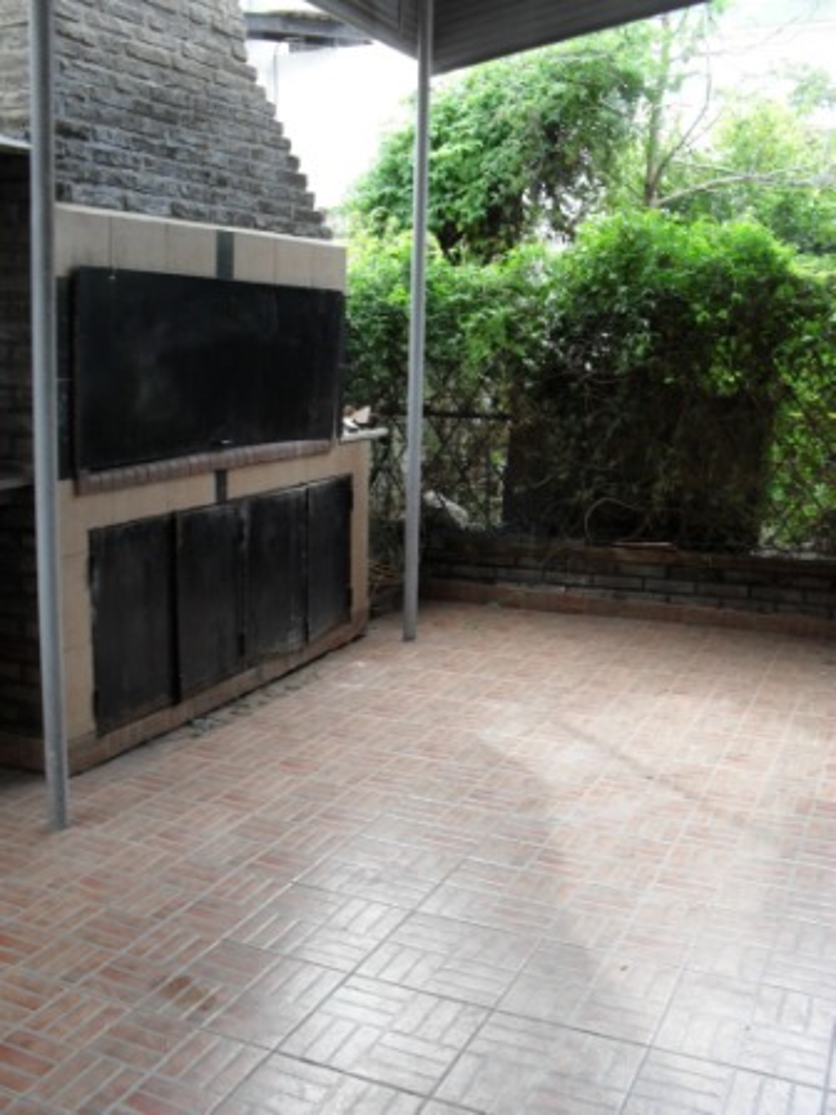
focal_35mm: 35
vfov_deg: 52.6
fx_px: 1127
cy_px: 558
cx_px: 418
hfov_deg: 40.7
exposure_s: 1/45
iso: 100
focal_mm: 6.3
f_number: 3.2
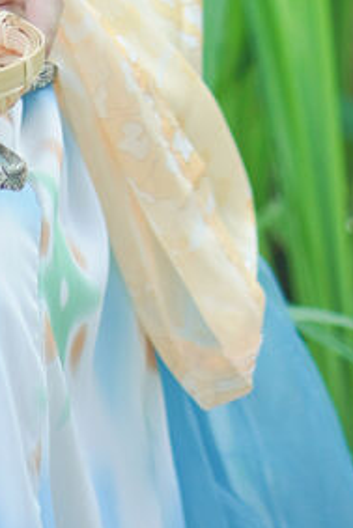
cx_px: -458
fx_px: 7947
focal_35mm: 541
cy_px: -905
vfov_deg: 3.7
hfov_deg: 2.5
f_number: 2.8
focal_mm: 85
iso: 200
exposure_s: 1/400
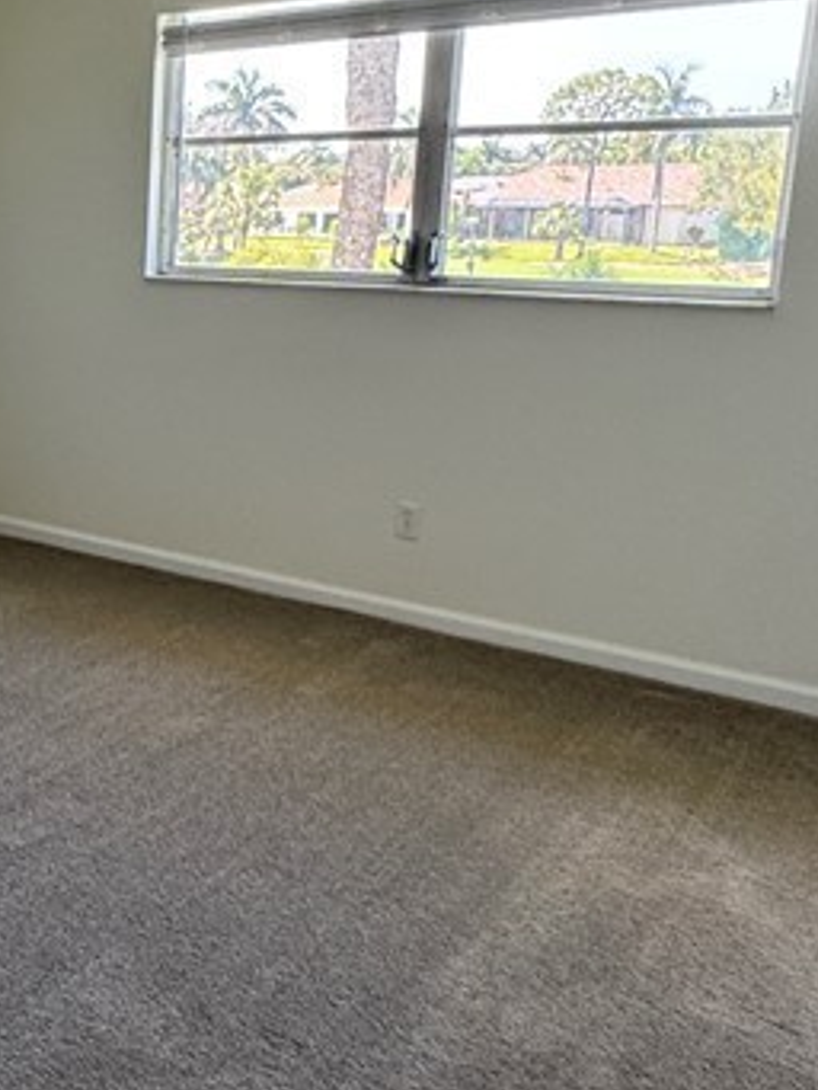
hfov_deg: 29.3
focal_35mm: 42
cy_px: 460
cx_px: -179
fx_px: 1322
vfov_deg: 44.6
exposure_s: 1/120
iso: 64
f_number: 2.2
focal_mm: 2.22
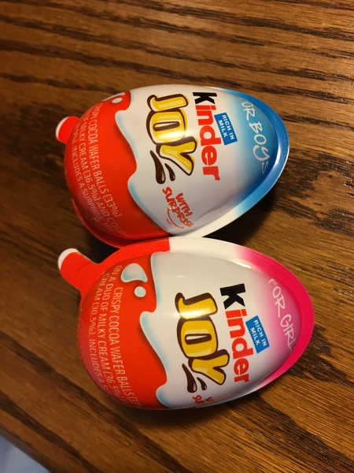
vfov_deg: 61.7
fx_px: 395
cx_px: 177
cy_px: 236
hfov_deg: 48.2
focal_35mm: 29
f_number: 2.2
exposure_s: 1/30
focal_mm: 4.15
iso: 50
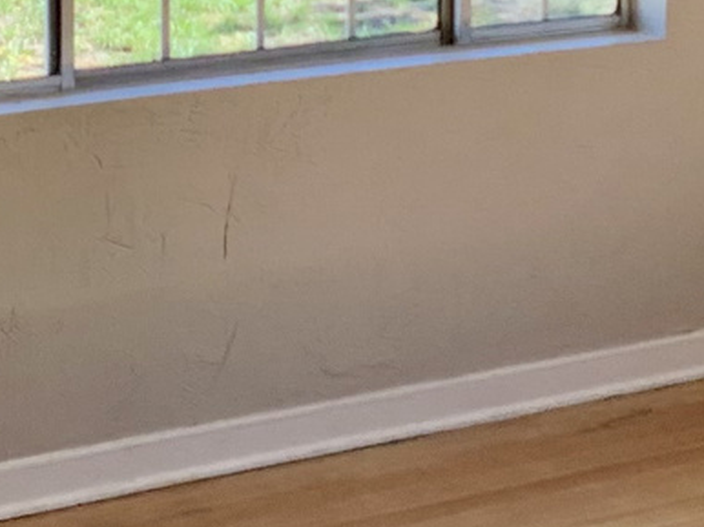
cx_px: 326
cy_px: -91
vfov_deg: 9.5
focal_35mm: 154
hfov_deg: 12.8
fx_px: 3130
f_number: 1.8
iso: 16
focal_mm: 3
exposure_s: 1/145
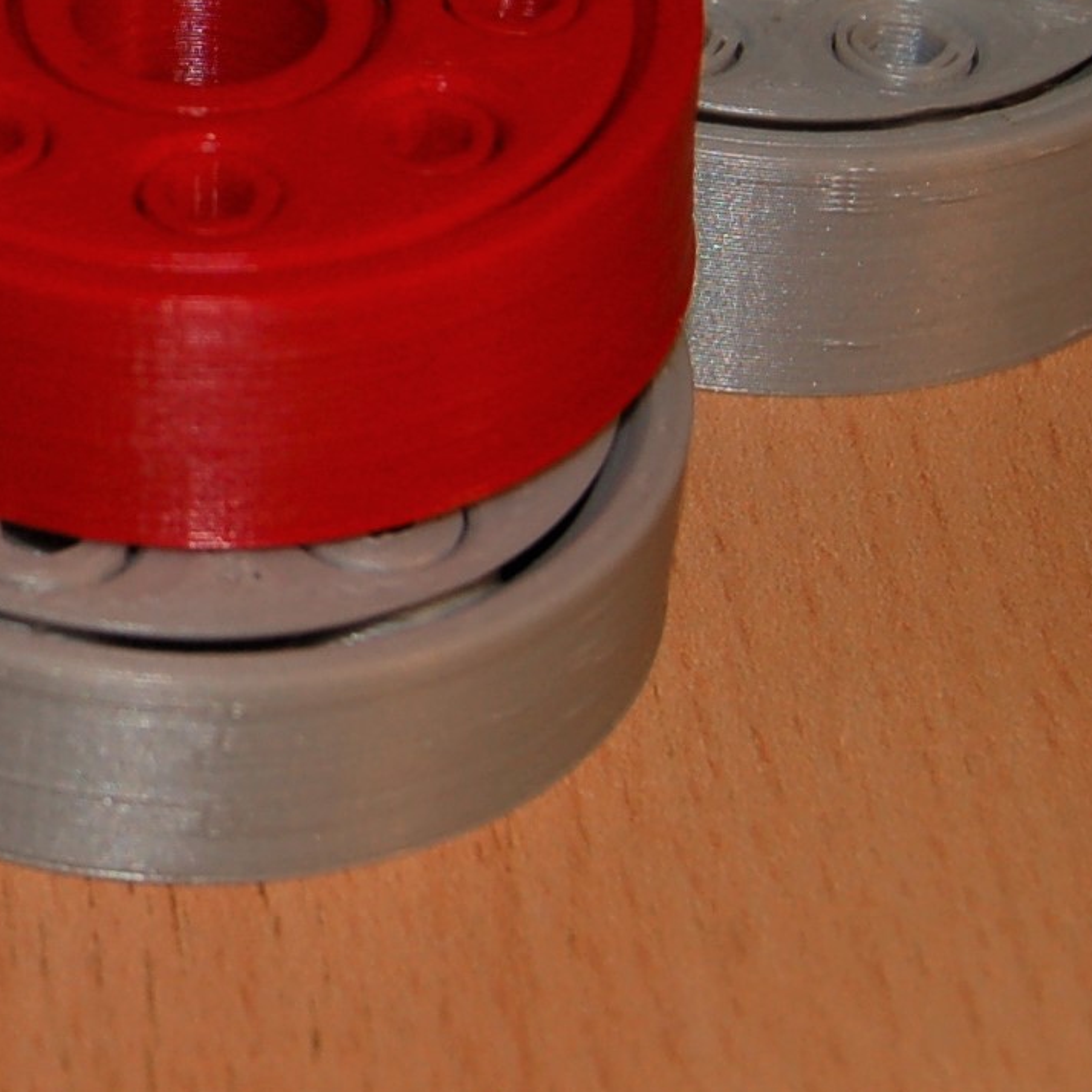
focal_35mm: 184
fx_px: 6567
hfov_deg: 9.3
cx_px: -333
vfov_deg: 9.4
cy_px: -151
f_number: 5
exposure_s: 1/60
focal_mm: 38
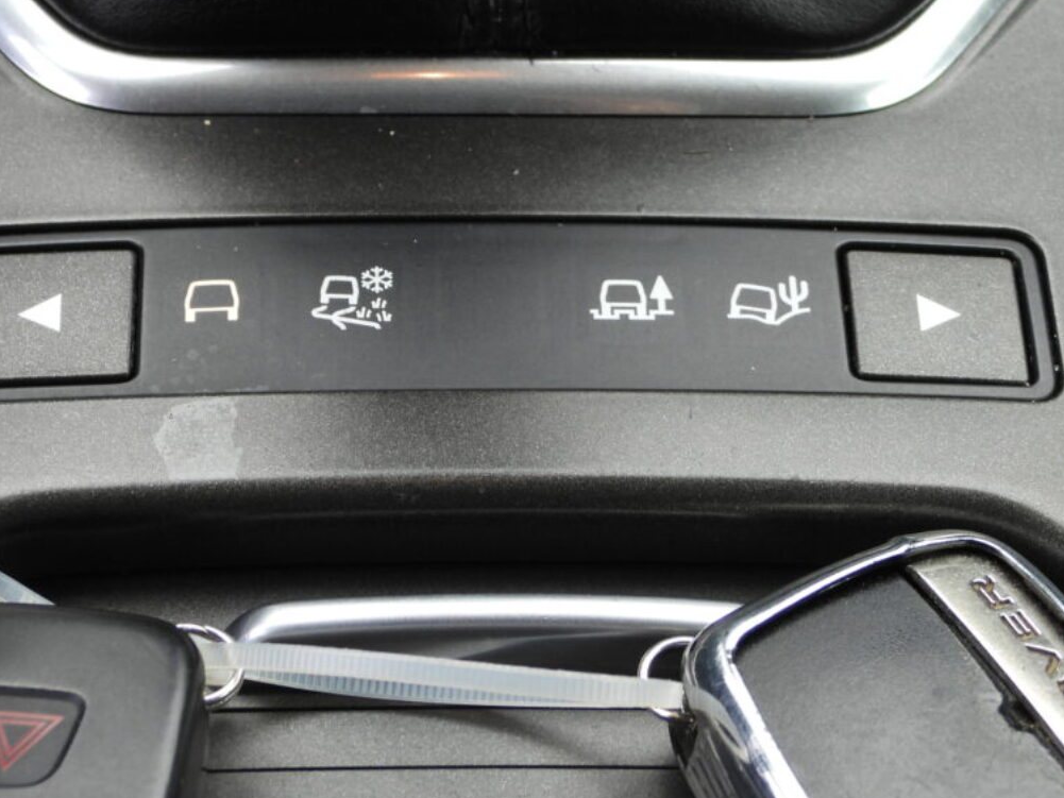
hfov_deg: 15.4
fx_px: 3935
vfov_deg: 11.6
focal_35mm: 128
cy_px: 244
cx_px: 508
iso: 100
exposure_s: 1/80
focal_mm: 14.4
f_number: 3.5
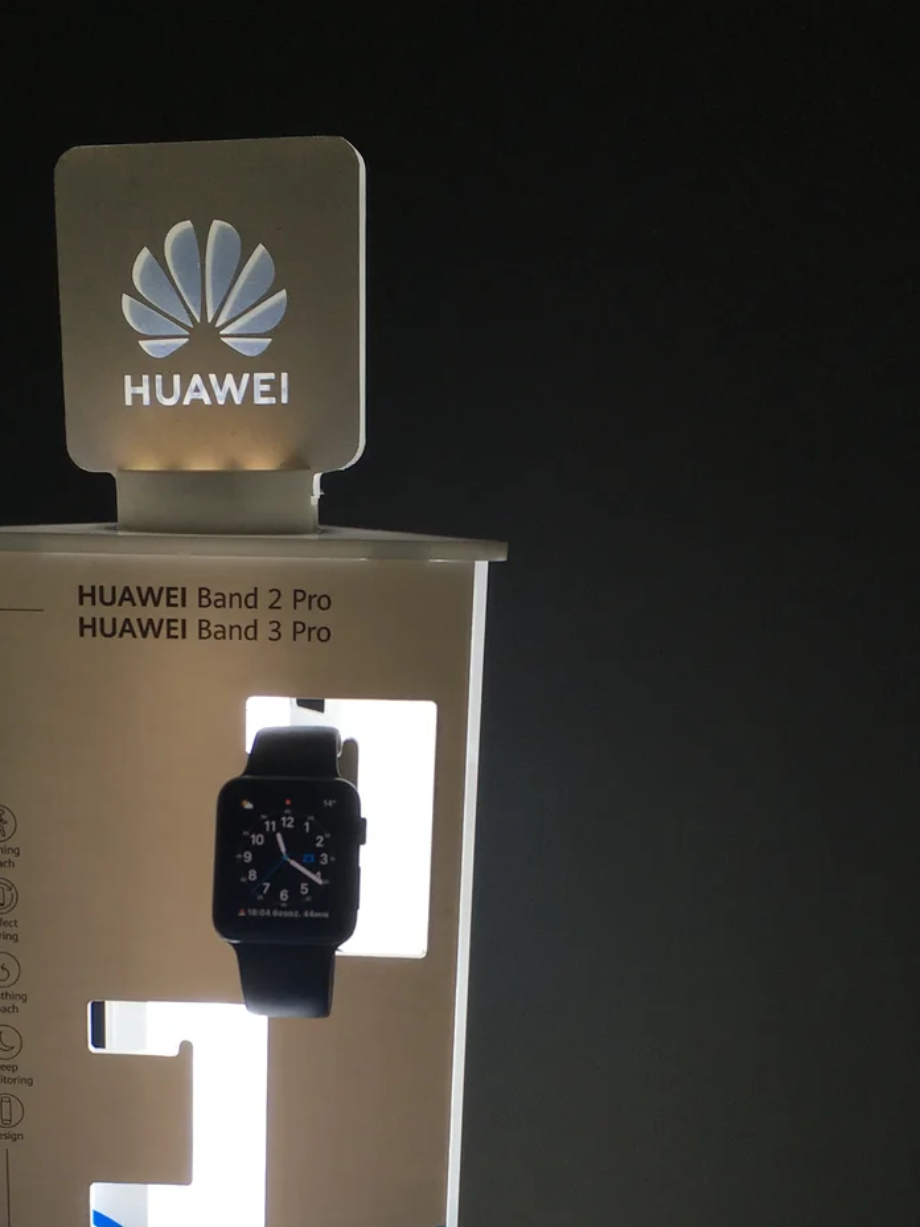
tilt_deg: -17.9
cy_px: 957
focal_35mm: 50
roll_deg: -1.3
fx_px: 1772
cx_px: 280
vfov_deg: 37.0
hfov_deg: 28.8
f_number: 2.2
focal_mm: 4.15
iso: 25
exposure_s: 1/162
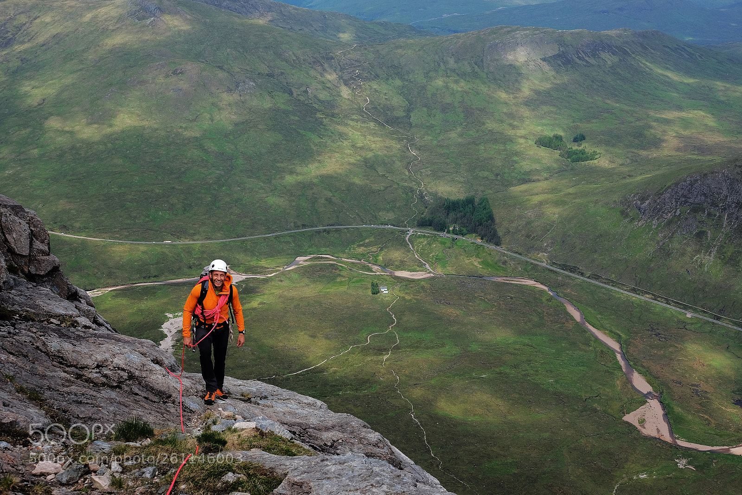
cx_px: 371
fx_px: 845
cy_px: 248
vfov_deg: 32.6
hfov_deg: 47.4
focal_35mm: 41
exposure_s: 1/350
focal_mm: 27
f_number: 6.4
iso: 200
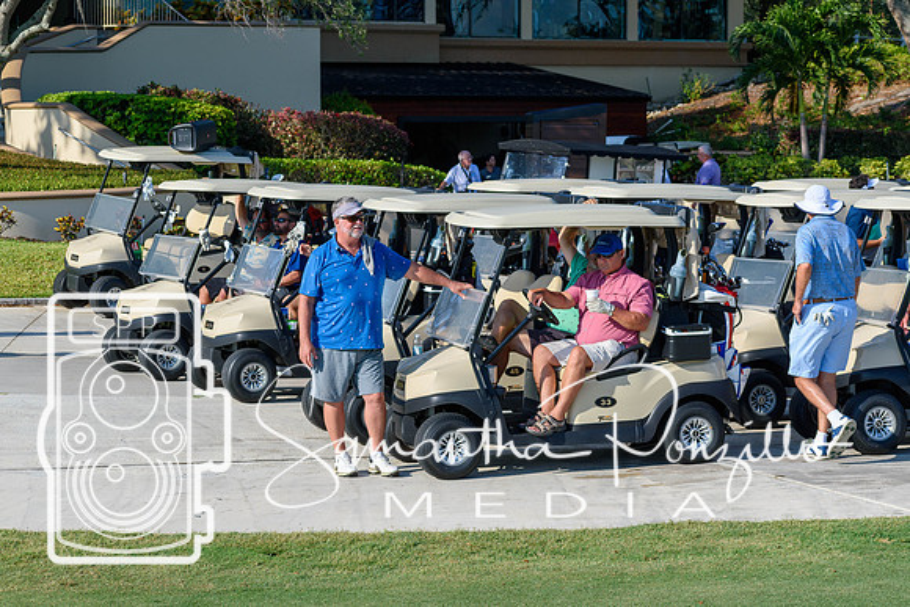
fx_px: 2655
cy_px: 304
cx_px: 455
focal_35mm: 105
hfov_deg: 19.5
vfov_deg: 13.0
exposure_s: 1/800
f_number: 7.1
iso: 200
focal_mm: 70
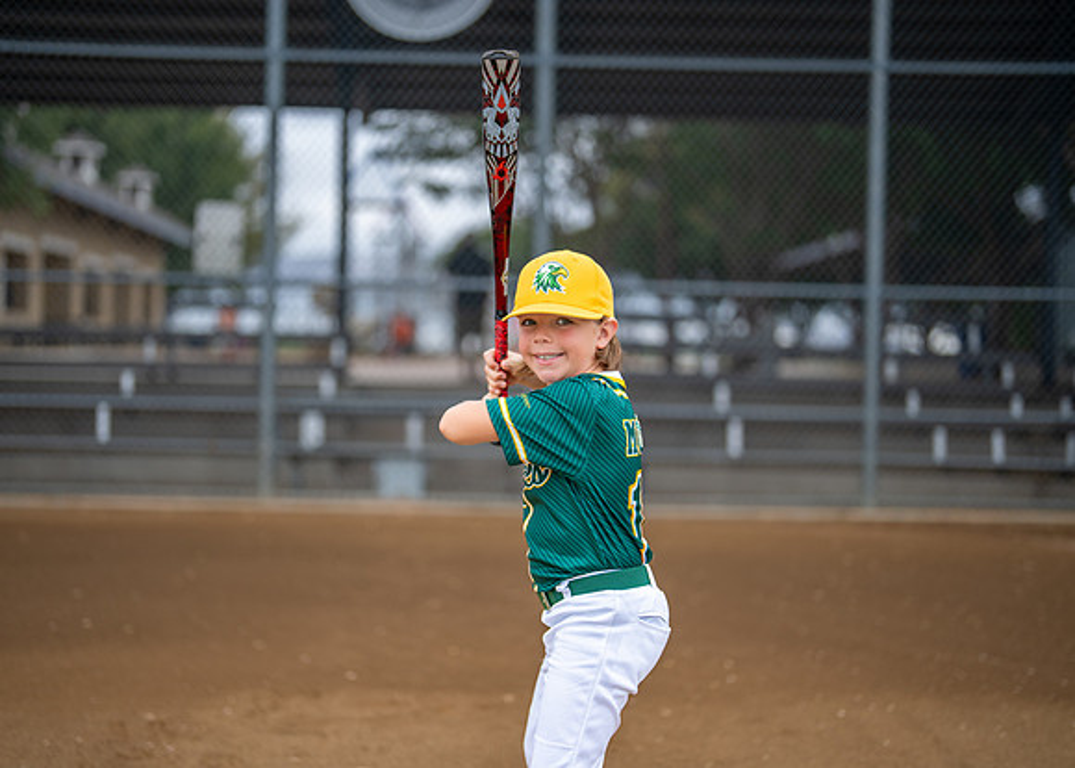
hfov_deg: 36.8
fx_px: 1613
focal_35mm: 53
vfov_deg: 26.8
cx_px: 511
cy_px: 386
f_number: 1.2
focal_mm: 50
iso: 160
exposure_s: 1/2500
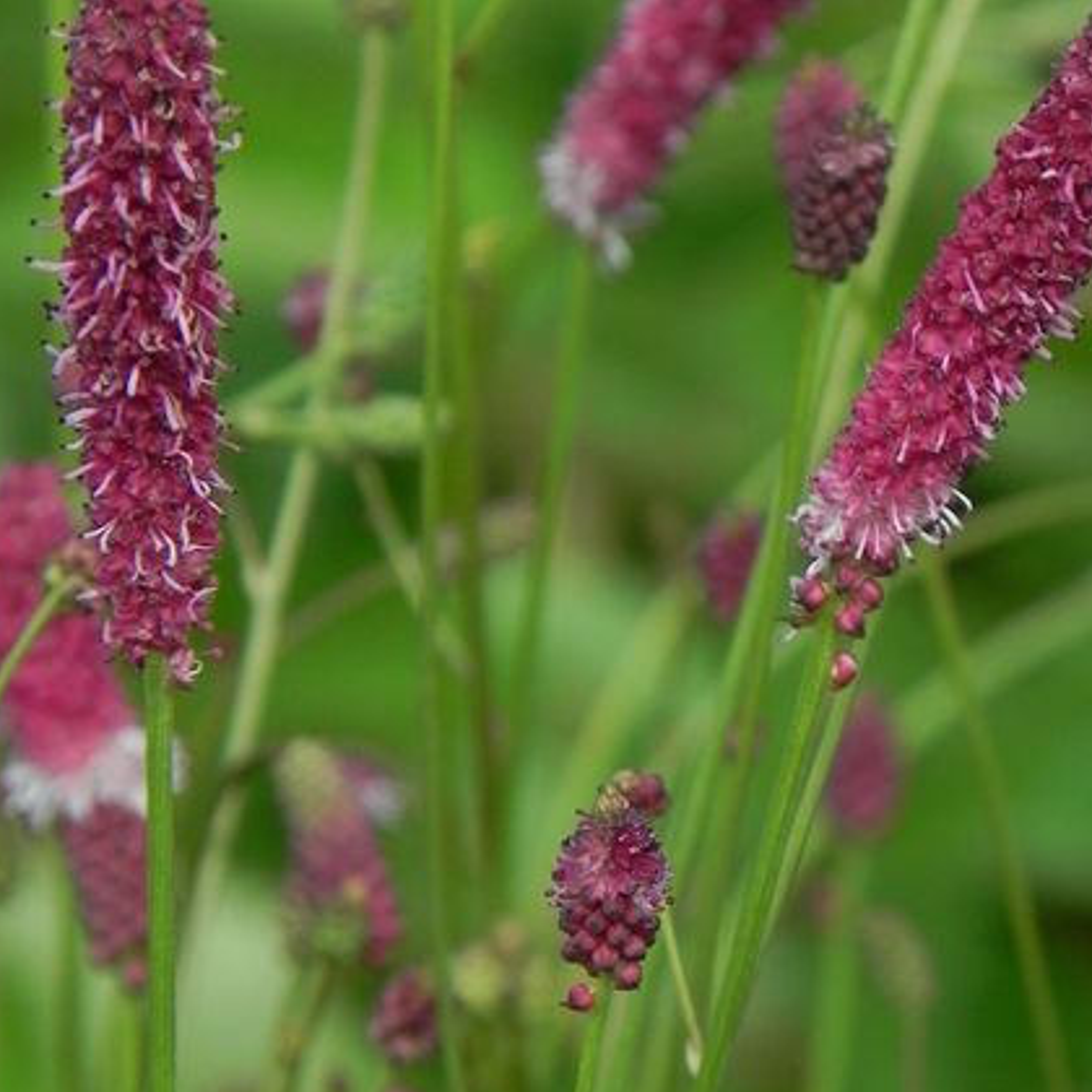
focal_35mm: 716
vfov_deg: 2.4
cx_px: 582
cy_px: 330
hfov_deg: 2.4
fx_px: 25554
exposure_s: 1/640
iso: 160
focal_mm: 75.7
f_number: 5
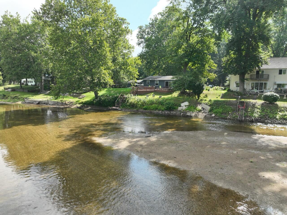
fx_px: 199
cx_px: 144
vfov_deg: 56.8
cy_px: 108
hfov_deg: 71.6
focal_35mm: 24
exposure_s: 1/240
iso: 400
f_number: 2.8
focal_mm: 12.29
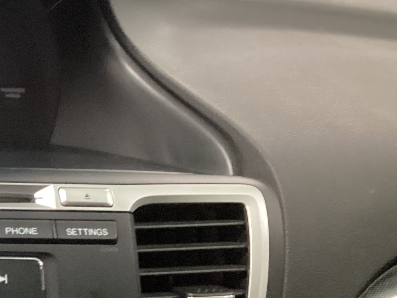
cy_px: 221
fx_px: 906
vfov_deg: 18.6
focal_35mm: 79
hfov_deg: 22.4
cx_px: -107
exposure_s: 1/25
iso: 500
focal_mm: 3.3
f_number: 2.4
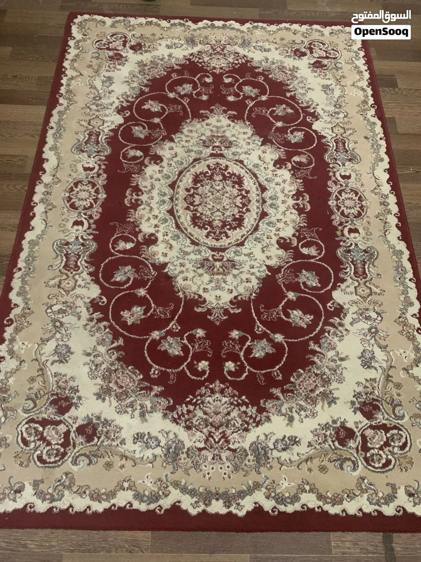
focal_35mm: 26
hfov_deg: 53.1
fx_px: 422
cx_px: 210
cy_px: 281
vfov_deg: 67.3
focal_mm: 4.25
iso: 640
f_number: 1.8
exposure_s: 1/30
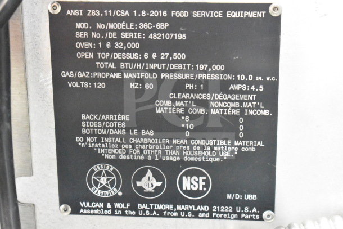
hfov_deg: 24.6
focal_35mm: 82
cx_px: 172
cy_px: 114
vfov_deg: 16.6
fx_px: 786
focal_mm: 55
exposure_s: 1/100
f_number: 5.6
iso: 25600
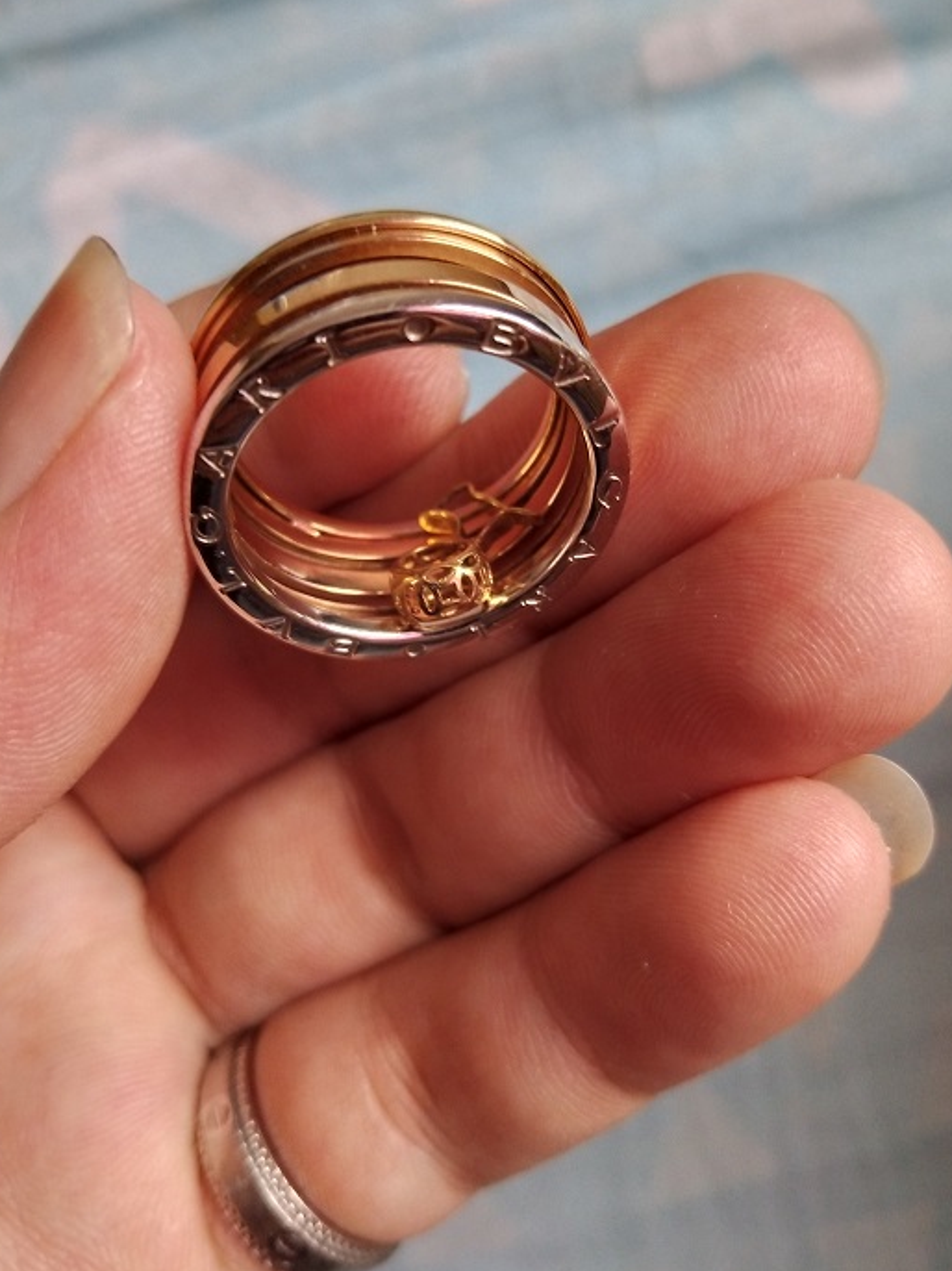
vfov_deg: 52.6
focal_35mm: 35
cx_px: 528
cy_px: 597
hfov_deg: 40.6
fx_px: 1284
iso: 159
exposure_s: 1/50
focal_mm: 3.95
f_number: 1.8
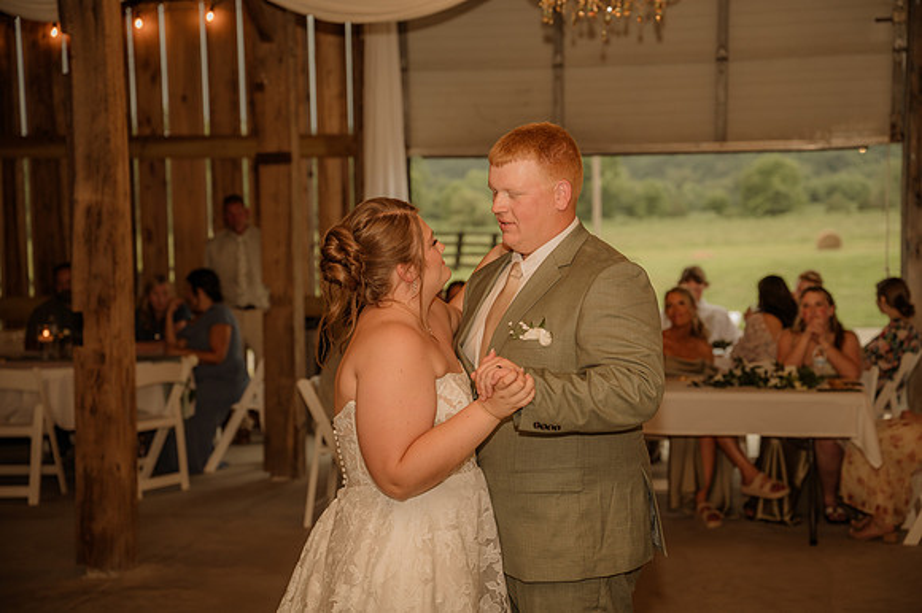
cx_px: 461
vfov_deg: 19.4
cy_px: 306
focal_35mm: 70
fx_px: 1792
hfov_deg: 28.9
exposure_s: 1/200
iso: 500
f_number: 3.5
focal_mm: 70
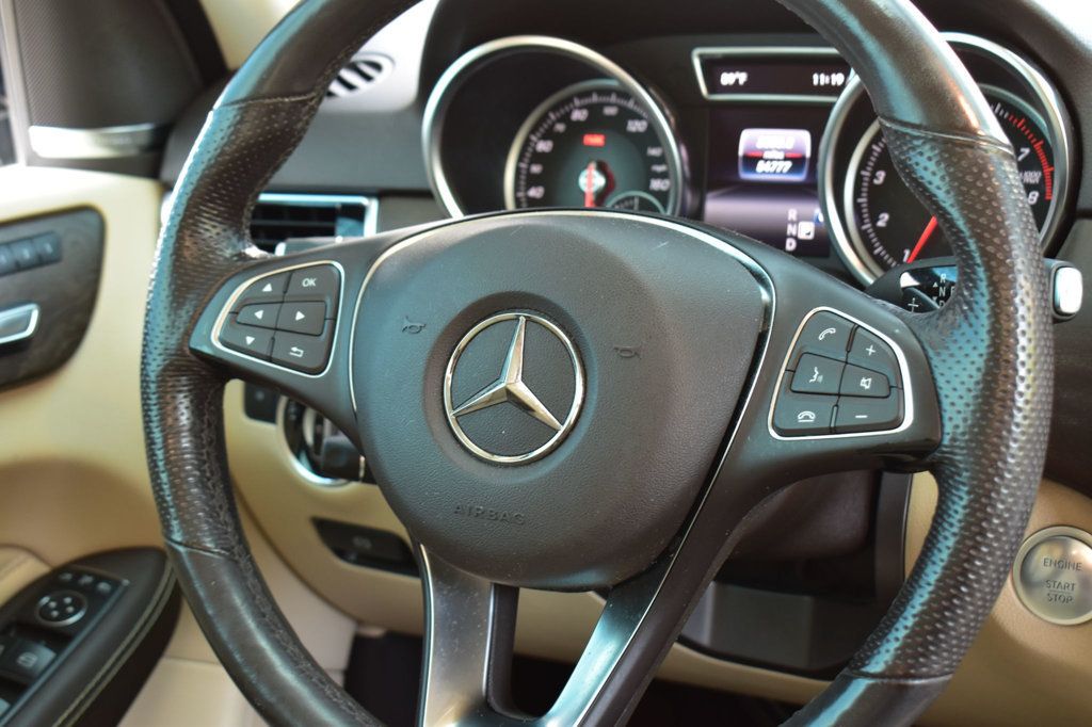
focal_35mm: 54
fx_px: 1637
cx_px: 546
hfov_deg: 36.9
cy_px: 364
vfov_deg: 25.0
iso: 640
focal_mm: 36
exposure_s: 1/15
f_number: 6.3
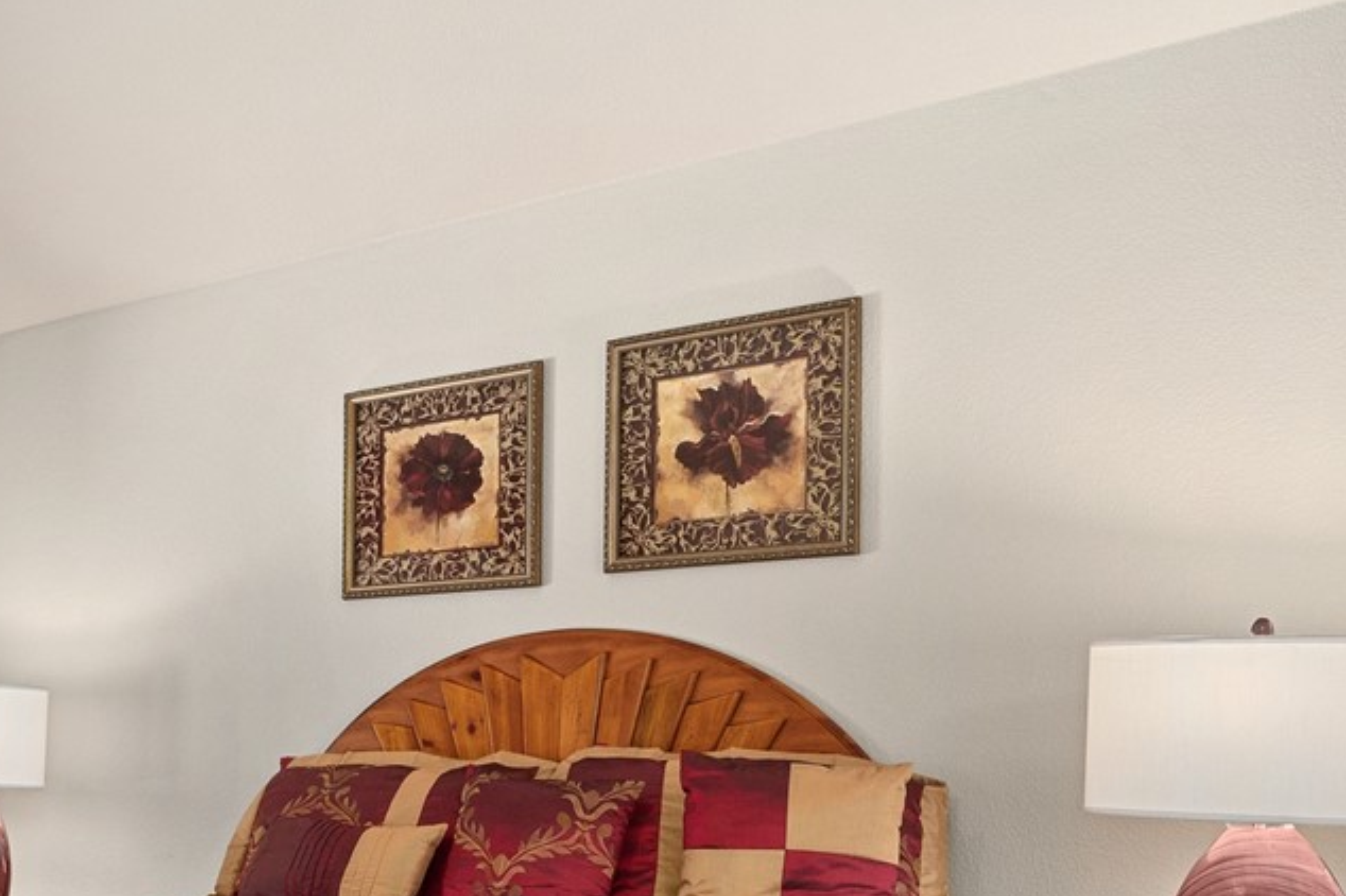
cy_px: 747
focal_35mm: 48
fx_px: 1794
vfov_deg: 27.4
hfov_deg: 34.3
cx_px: -204
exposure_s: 1/6
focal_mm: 14
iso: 800
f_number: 8
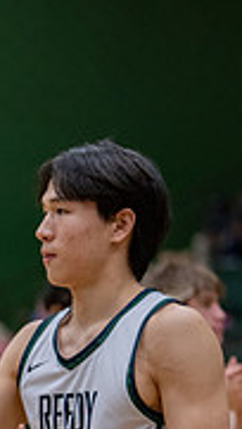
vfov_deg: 11.8
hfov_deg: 6.7
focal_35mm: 180
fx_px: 2051
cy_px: 427
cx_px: -76
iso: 800
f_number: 1.2
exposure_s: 1/1000
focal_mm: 50
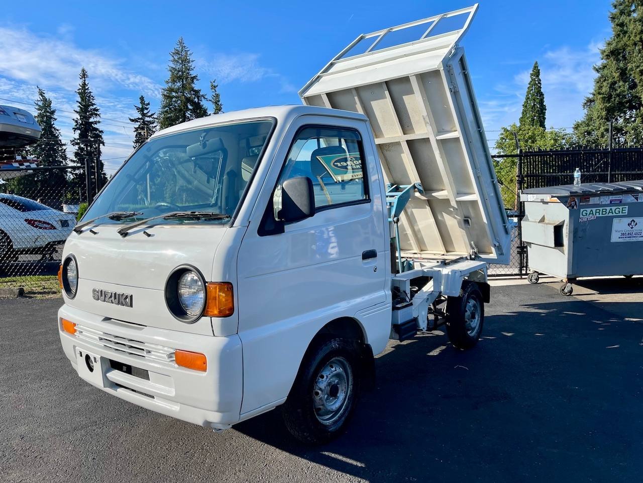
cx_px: 322
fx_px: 464
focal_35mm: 25
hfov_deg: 69.4
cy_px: 242
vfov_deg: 54.9
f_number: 1.6
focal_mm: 5.1
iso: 32
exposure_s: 1/2786
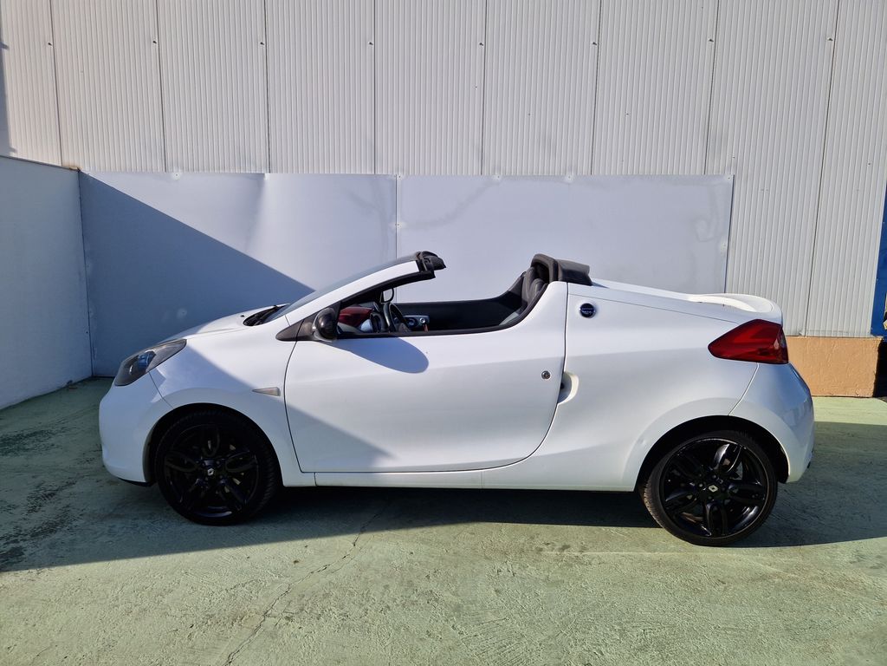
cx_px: 444
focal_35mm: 23
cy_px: 333
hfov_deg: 73.9
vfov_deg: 58.9
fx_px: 589
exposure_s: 1/2320
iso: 50
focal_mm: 5.4
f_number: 1.8
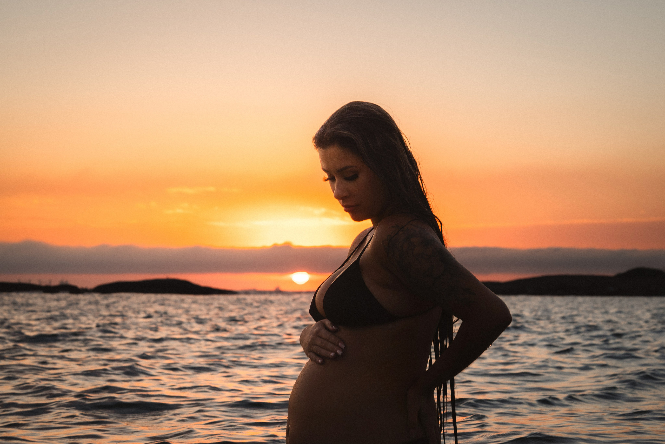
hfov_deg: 27.0
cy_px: 222
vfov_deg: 18.2
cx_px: 332
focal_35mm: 75
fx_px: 1386
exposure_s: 1/200
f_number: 8
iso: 500
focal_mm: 75
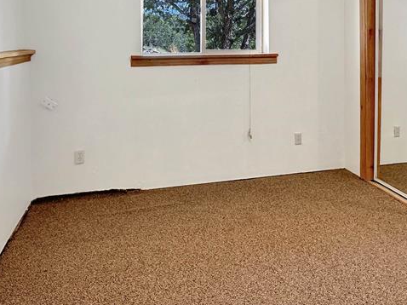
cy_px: 37
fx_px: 353
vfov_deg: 43.2
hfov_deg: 59.9
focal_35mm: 30
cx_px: 221
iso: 400
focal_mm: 2.22
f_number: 2.2
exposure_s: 1/60
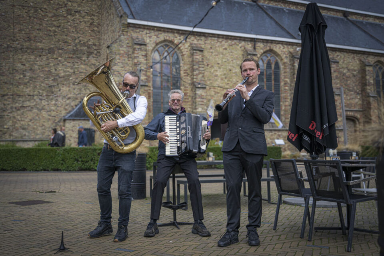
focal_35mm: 32
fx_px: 347
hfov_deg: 58.0
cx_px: 192
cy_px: 128
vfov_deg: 40.5
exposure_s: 1/3200
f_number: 3.5
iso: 400
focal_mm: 32.5
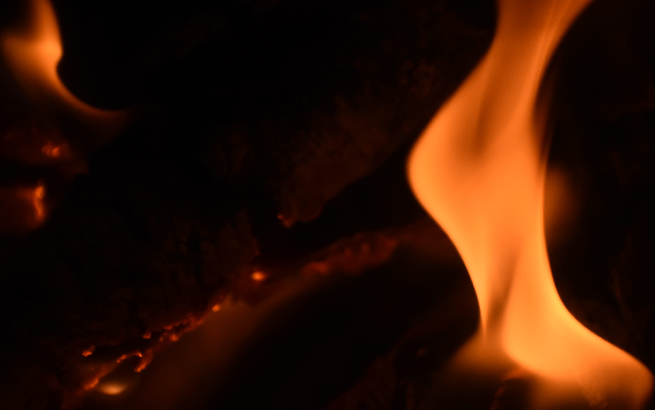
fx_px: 7283
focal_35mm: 408
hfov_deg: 5.1
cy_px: 252
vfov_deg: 3.2
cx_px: 383
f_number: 5.3
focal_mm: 200
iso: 800
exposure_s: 1/500
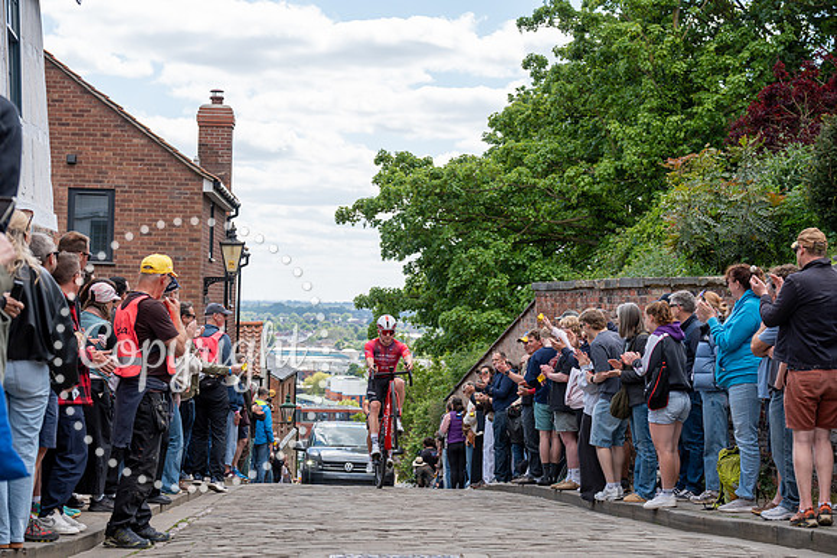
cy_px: 279
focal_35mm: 70
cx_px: 418
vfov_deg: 19.5
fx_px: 1628
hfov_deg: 28.8
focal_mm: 70
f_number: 5
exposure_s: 1/1000
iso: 250
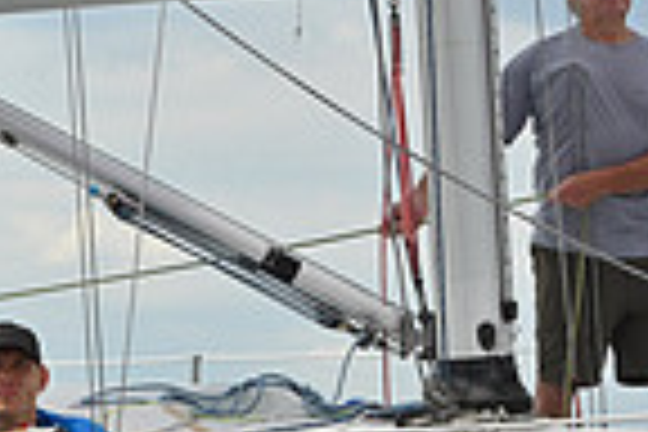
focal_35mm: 281
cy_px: 439
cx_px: -554
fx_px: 5058
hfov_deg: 7.1
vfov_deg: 4.9
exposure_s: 1/1250
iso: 320
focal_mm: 70
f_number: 9
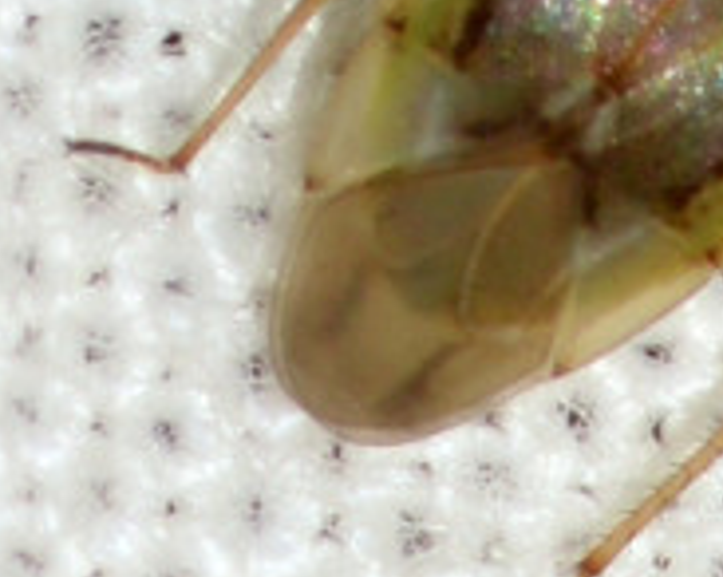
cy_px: -111
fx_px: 10517
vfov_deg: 3.1
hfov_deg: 3.9
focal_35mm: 492
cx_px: 759
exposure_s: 1/200
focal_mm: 100
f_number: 18
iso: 100
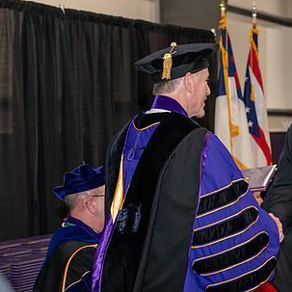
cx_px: 238
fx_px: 1088
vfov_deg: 15.3
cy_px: 144
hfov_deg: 15.2
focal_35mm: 114
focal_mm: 70
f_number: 5.6
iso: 2500
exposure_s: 1/200
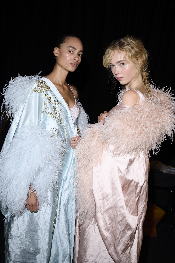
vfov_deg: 46.4
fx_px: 306
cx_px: 88
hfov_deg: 31.9
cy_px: 132
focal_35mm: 42
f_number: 4
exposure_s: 1/100
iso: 320
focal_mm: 42
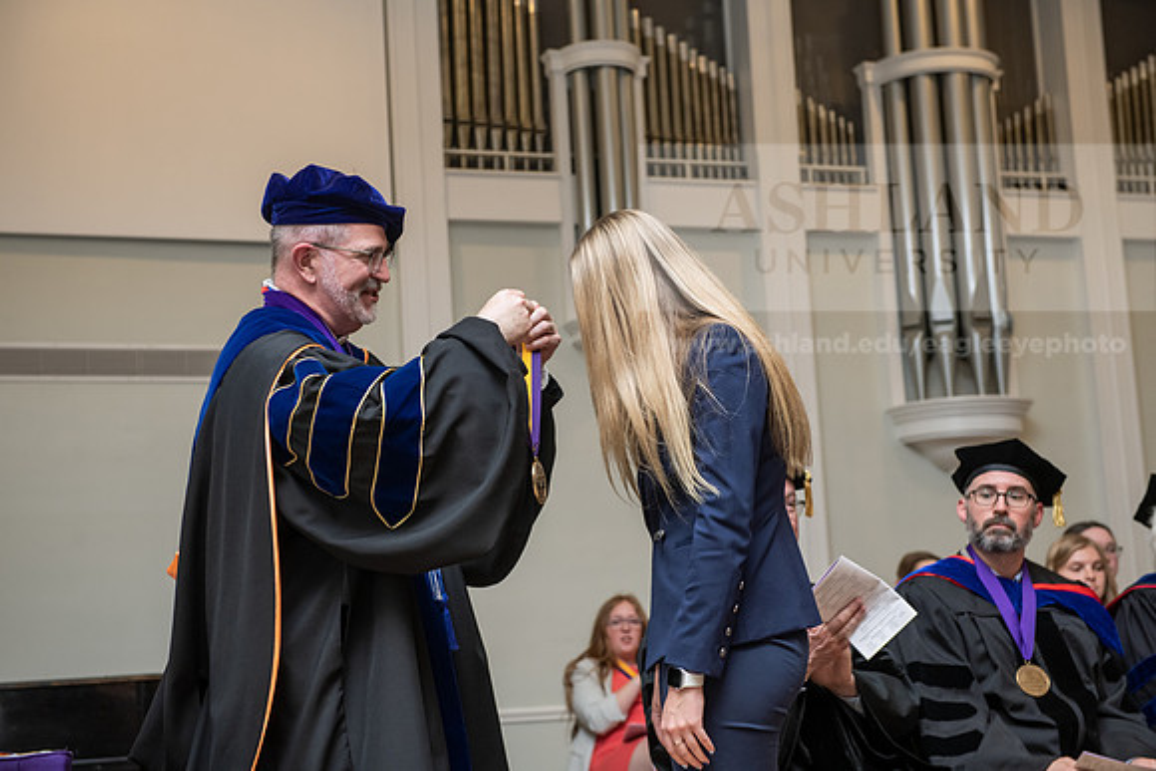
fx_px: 1991
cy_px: 386
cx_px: 578
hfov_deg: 32.4
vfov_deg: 21.9
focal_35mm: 62
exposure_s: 1/200
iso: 1250
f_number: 4.5
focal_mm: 62
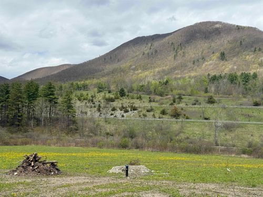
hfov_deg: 39.7
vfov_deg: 30.3
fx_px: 365
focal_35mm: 48
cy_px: 98
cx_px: 132
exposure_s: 1/5587
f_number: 1.78
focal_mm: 6.76
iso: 80
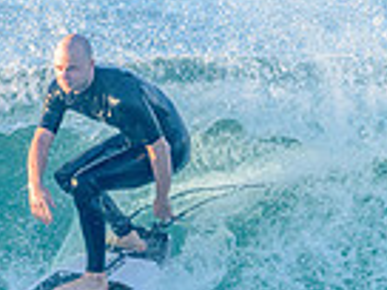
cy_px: 303
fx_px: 22952
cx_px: 85
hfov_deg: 1.0
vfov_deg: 0.7
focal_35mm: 2053
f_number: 5.6
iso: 450
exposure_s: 1/1000
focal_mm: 500
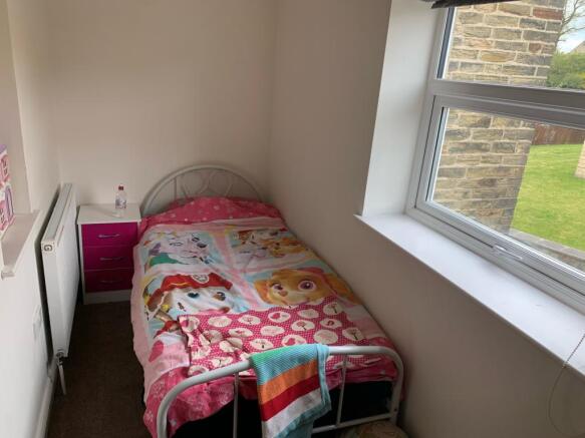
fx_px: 439
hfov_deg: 67.3
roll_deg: -4.9
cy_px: 219
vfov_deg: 53.0
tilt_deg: -18.4
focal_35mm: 26
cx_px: 292
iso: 64
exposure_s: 1/121
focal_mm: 4.25
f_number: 1.8
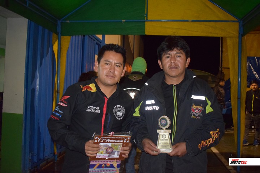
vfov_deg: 38.4
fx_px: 249
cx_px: 130
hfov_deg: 55.1
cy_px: 86
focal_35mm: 34
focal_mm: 23
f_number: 3.8
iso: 3200
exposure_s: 1/60
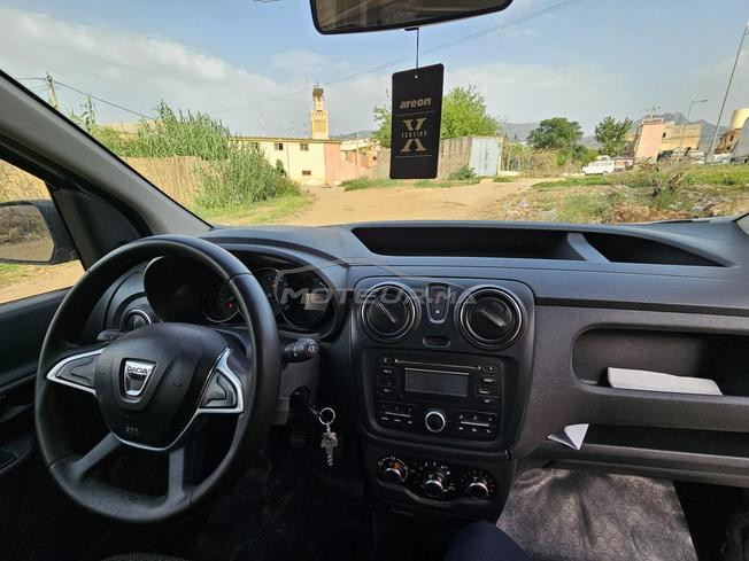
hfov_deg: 106.2
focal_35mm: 13
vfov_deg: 89.9
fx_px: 281
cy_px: 280
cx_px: 374
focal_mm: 2.2
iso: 50
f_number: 2.2
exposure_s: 1/359
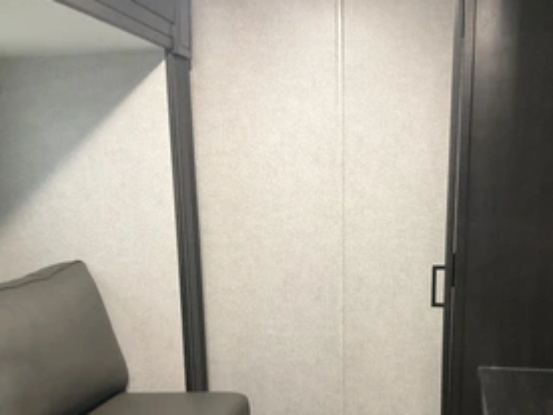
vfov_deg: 33.8
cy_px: 299
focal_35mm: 42
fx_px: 671
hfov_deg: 44.1
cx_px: 375
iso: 500
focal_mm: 3
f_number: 1.8
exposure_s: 1/30
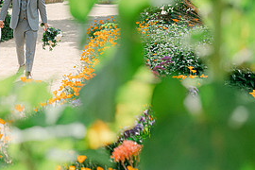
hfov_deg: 24.9
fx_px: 552
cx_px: 6
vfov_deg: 17.1
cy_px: -2
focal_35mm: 78
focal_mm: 35
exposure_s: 1/4000
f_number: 2.2
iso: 100
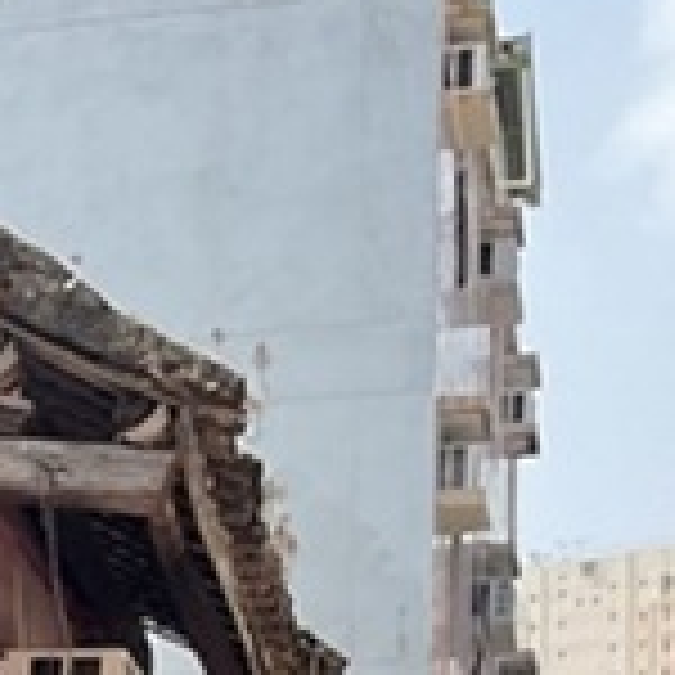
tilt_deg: +1.7
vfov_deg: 12.0
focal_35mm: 134
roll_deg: -0.5
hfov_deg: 12.2
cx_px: -434
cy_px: 1215
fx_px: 2956
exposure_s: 1/383
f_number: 1.8
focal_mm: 3
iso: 16
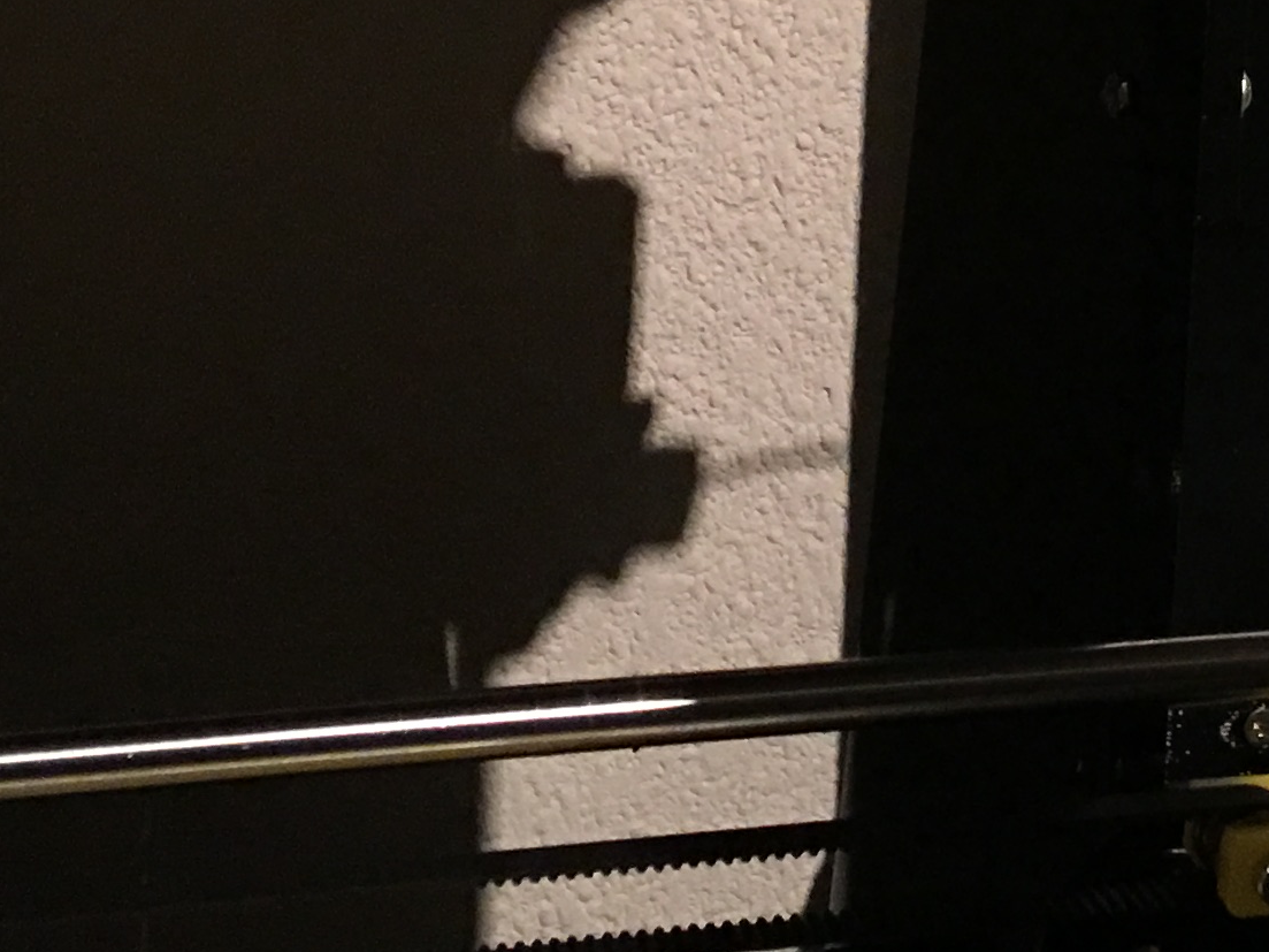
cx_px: 1194
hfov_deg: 18.2
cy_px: -148
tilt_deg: -8.4
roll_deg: -4.0
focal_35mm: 106
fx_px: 3885
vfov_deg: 13.6
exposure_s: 1/17
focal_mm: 4.15
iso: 80
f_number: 2.2
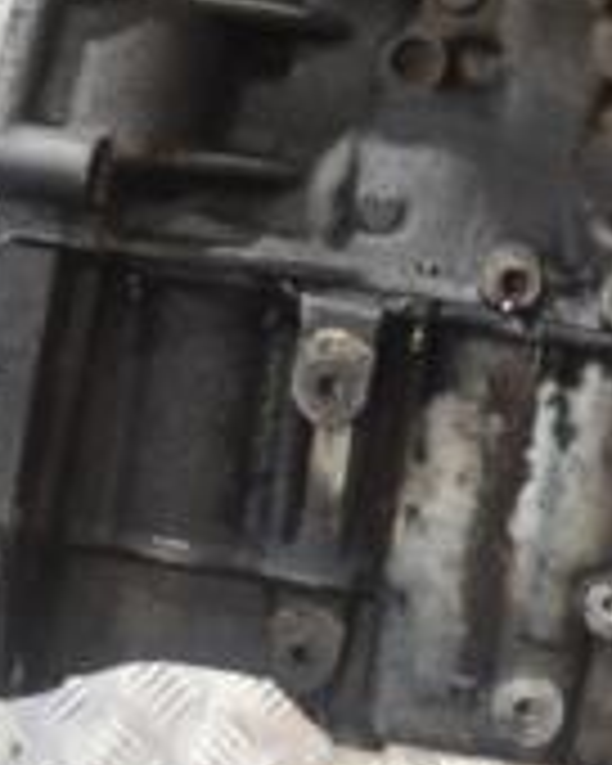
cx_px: 603
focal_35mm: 149
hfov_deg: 10.3
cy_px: 4
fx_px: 3374
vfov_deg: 12.8
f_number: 4.5
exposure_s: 1/30
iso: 1400
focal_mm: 30
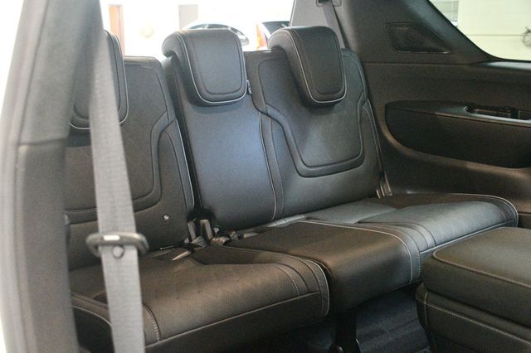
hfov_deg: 43.6
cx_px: 266
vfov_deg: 29.8
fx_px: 663
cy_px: 176
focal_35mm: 45
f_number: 4
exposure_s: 1/50
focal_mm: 30
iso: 12800
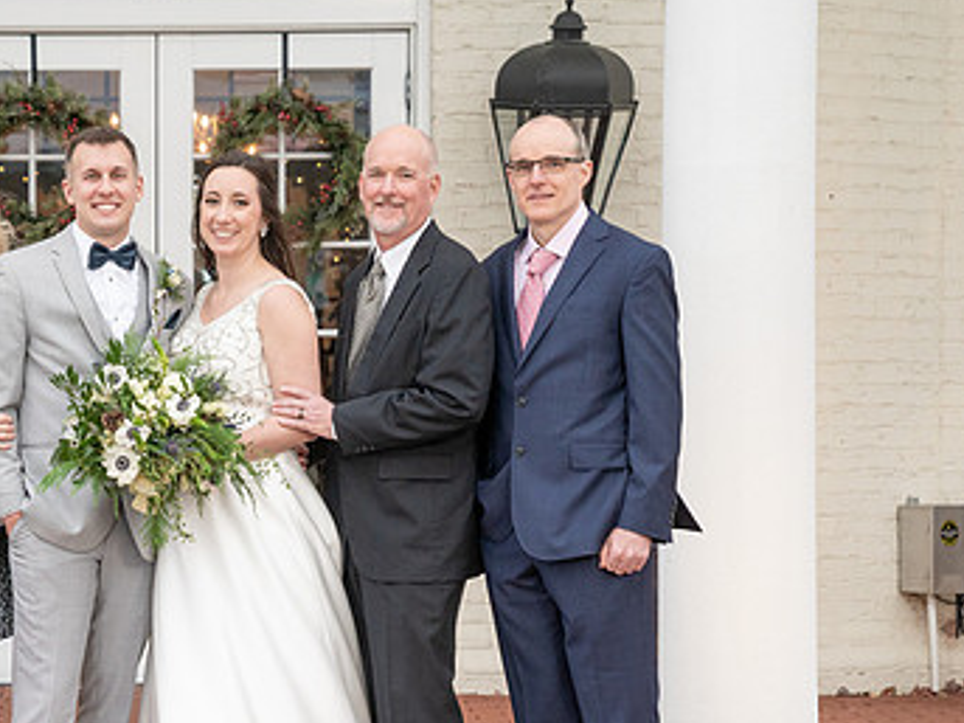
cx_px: 110
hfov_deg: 16.9
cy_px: 432
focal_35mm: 115
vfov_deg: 12.9
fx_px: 3201
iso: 2000
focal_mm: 65
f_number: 4
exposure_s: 1/200
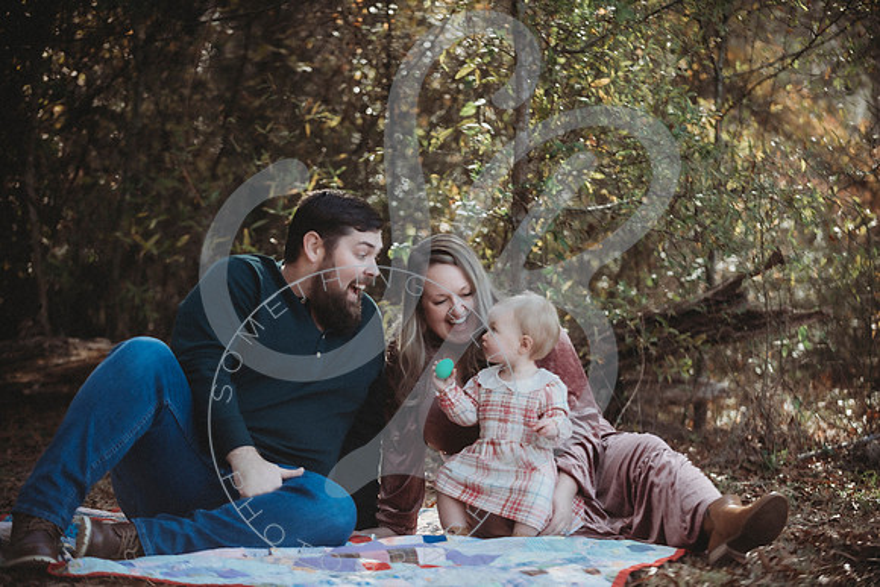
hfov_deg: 20.8
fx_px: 2396
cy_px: 294
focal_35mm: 98
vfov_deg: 14.0
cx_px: 440
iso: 100
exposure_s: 1/250
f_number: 2.8
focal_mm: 98
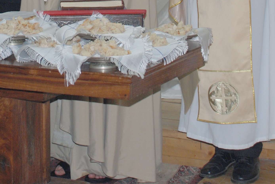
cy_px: -68
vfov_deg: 11.4
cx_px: 89
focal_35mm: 117
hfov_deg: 17.4
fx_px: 895
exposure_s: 1/60
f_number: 4
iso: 200
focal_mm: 28
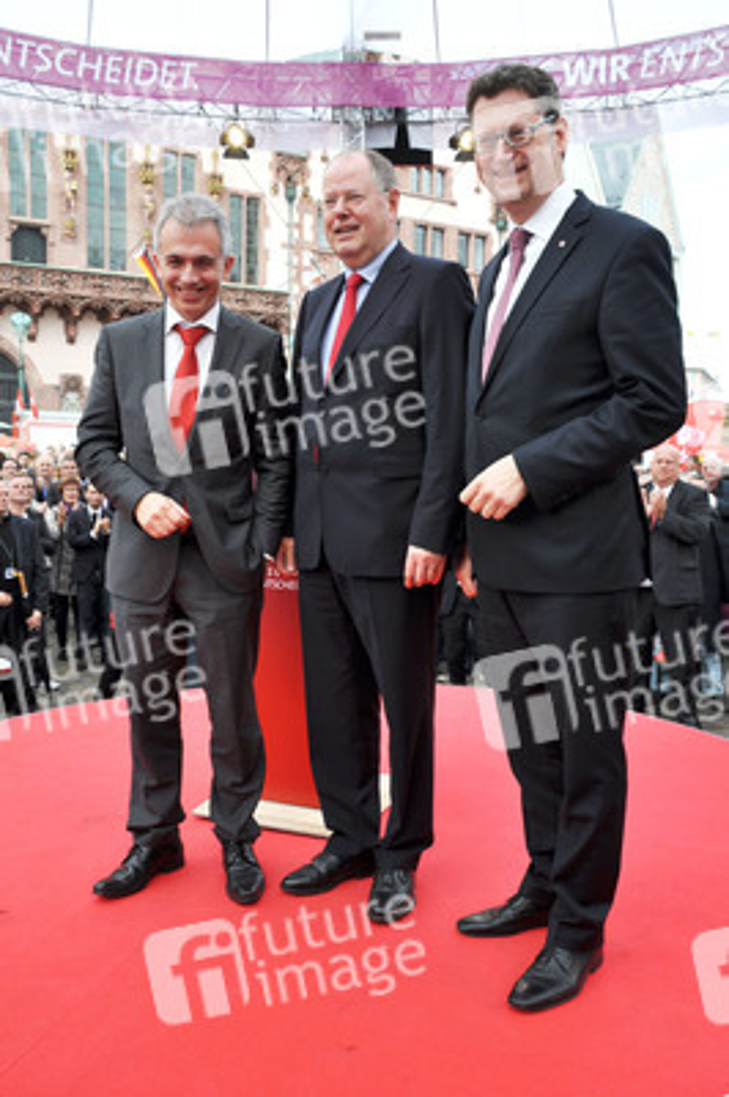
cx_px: 364
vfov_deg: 62.0
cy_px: 548
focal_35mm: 30
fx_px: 913
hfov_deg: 43.5
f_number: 7.1
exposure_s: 1/200
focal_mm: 20
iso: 200
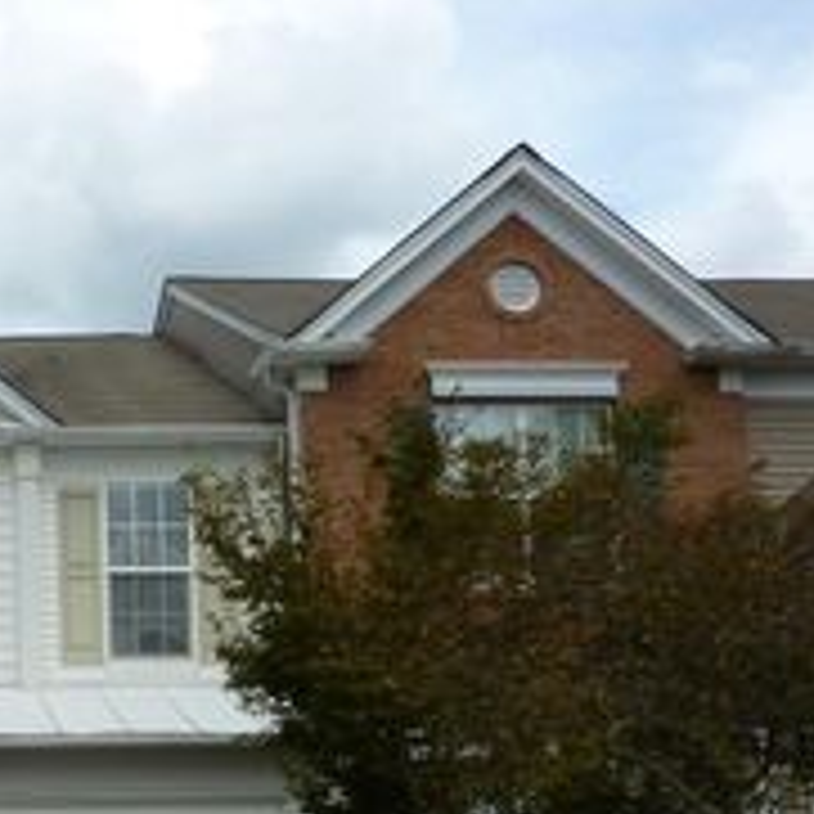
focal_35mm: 61
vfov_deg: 27.0
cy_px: 767
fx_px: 1623
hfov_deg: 25.8
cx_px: -103
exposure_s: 1/500
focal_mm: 4.1
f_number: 4
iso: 80
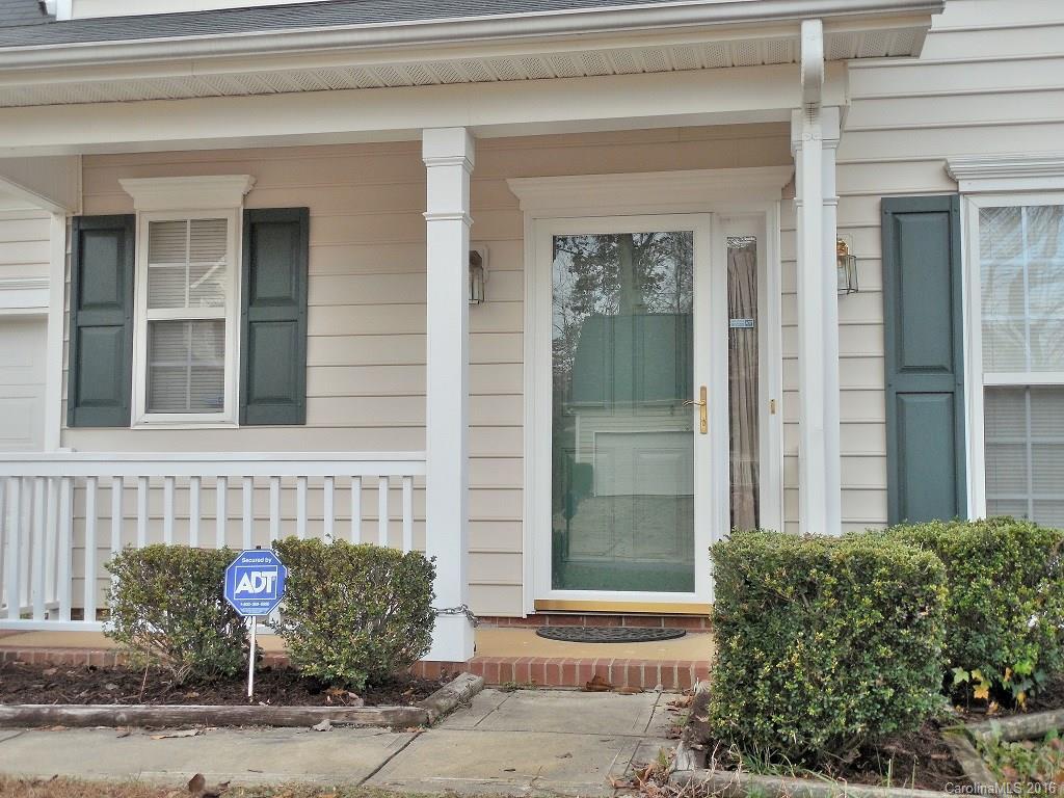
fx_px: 1199
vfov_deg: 36.8
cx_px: 532
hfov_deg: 47.9
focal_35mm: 39
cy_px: 399
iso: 125
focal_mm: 7
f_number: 3.8
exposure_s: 1/200
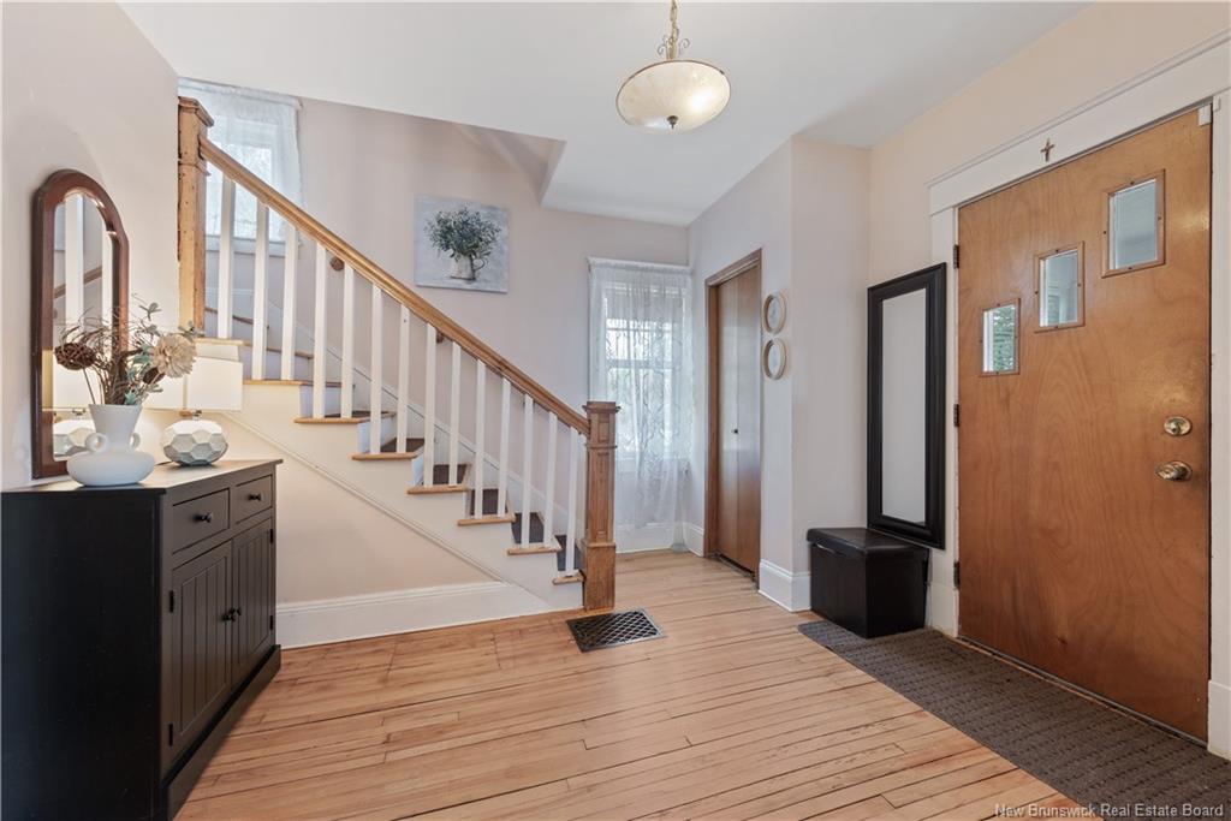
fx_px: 479
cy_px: 410
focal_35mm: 14
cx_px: 616
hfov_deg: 104.2
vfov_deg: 81.2
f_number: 8
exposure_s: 1/3
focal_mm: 14
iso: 400
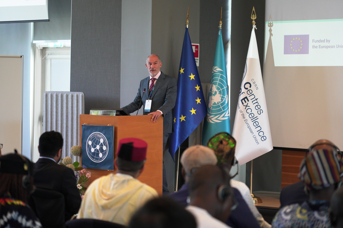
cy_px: 114
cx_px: 172
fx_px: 1000
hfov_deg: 19.5
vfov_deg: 13.0
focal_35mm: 105
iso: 5000
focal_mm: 105
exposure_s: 1/500
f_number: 4
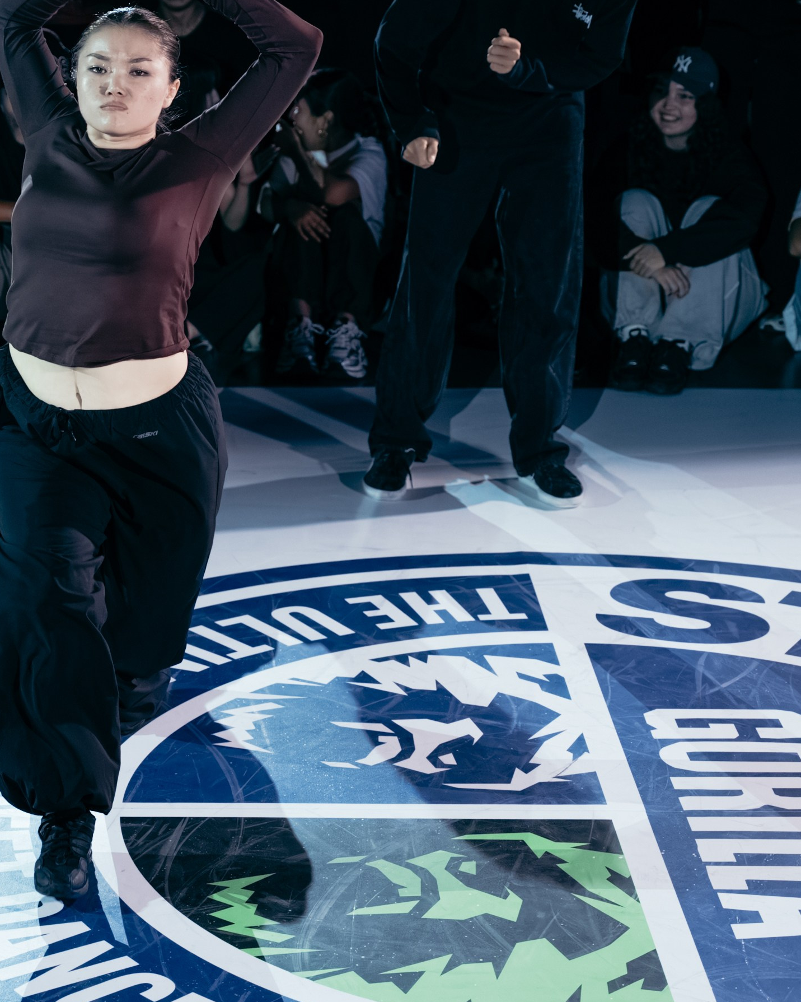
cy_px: 292
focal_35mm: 102
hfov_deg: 15.1
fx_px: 3023
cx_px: 250
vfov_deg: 18.7
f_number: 2.8
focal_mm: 45
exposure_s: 1/800
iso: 3200
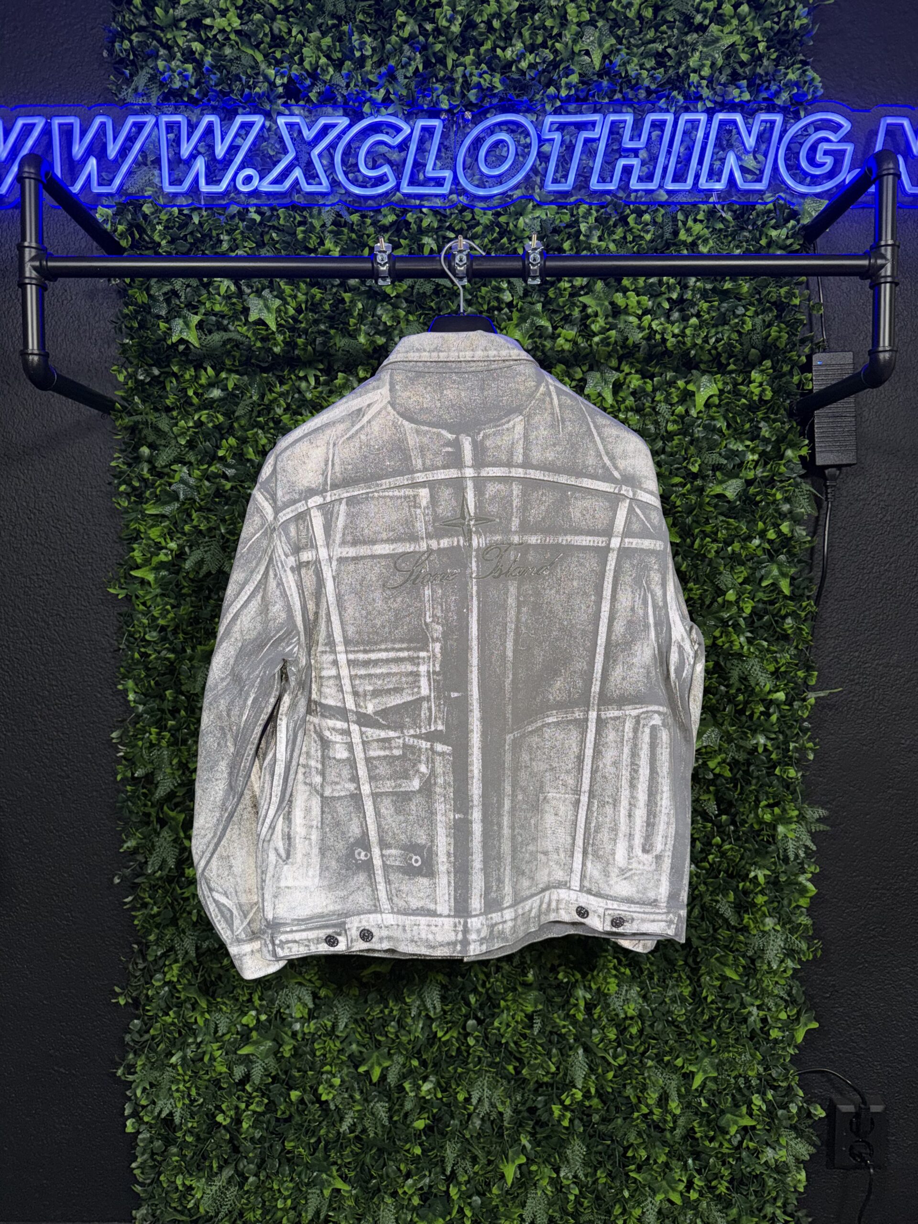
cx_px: 459
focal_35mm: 24
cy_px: 612
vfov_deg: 71.6
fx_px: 849
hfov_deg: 56.8
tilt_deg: -2.7
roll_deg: -1.4
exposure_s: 1/16
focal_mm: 6.76
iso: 80
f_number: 1.78
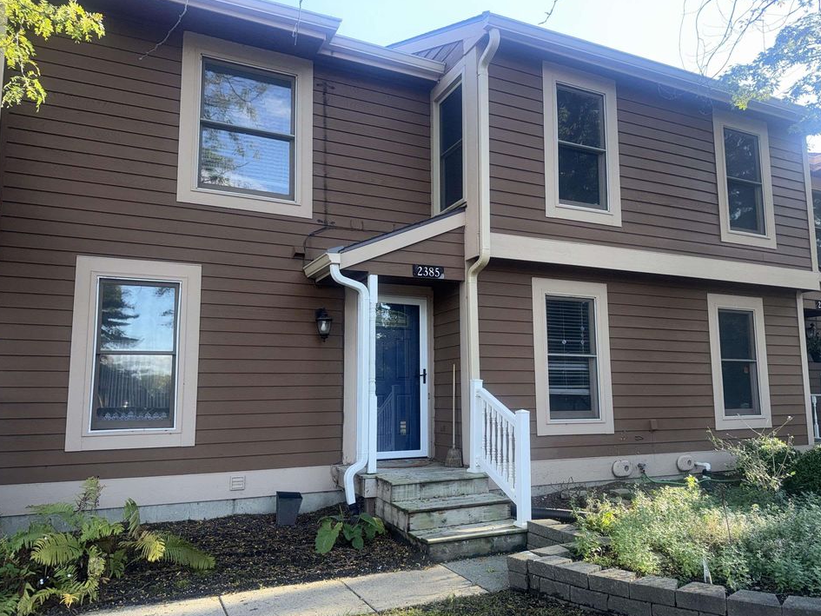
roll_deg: -0.2
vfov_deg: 53.1
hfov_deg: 67.2
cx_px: 434
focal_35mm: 26
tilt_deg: +7.9
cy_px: 316
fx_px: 617
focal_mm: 6.76
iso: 64
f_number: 1.78
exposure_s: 1/243
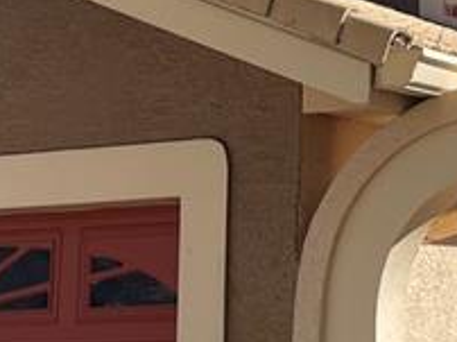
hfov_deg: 14.9
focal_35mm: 127
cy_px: -118
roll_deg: +1.2
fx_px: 1675
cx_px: 590
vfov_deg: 11.3
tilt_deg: +14.4
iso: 32
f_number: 1.6
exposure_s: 1/2387
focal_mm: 5.1
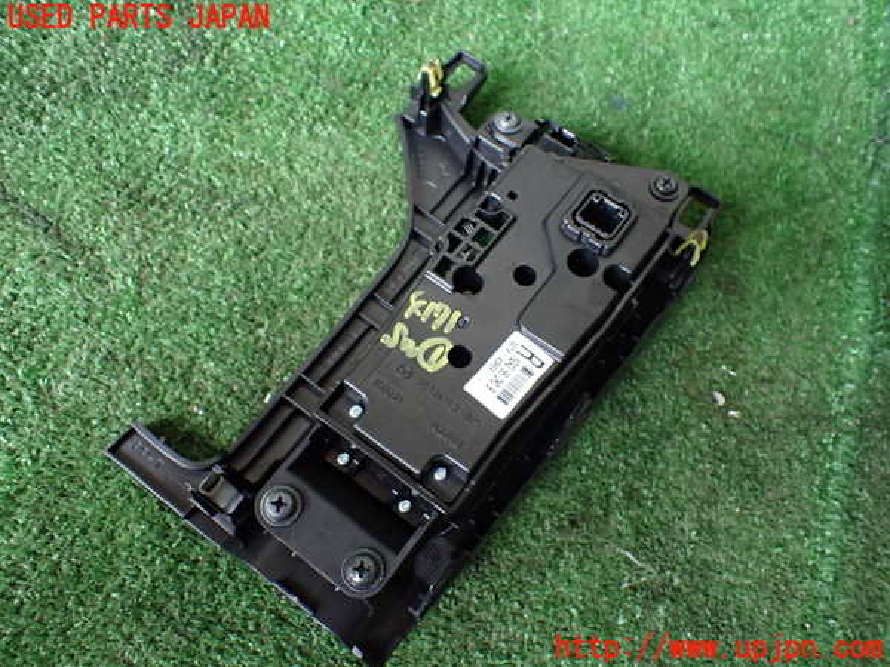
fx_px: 771
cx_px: 445
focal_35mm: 30
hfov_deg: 60.0
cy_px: 334
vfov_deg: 46.8
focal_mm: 5.4
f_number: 2.3
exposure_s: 1/125
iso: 640
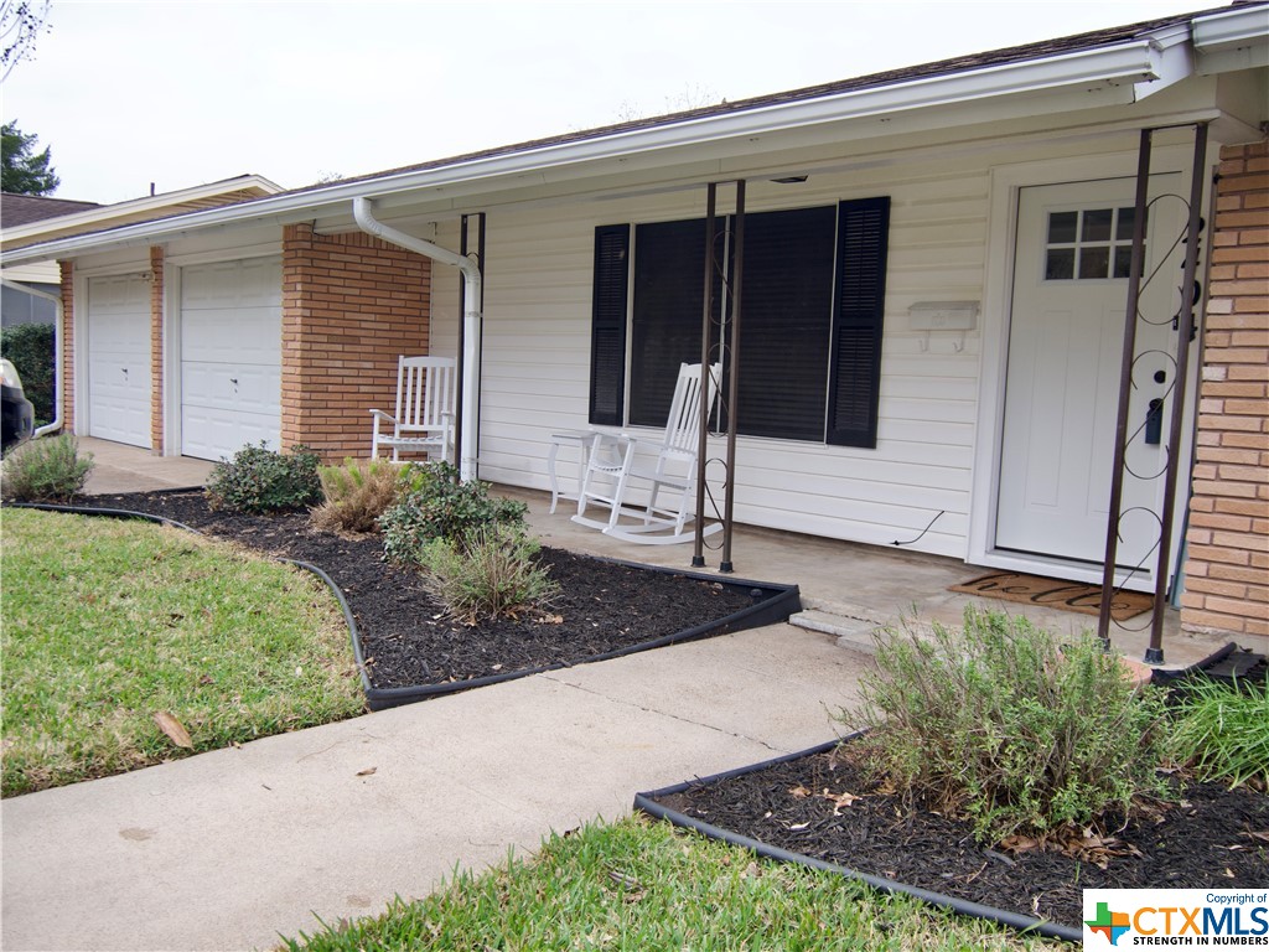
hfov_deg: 63.4
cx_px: 634
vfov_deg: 49.7
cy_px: 476
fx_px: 1026
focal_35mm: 28
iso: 200
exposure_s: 1/160
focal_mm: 14
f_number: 4
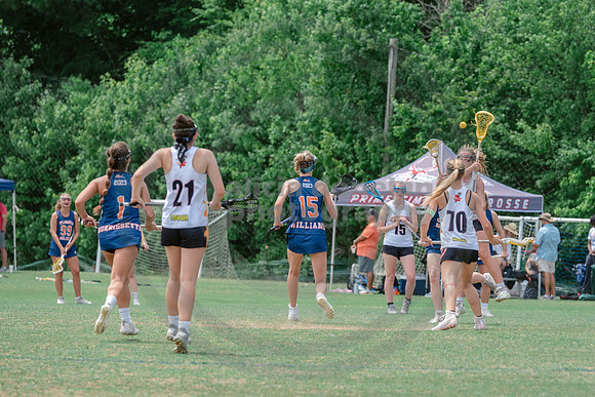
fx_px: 4823
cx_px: 421
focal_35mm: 292
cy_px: 239
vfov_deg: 4.7
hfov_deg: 7.1
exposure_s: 1/1600
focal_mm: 200
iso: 400
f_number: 5
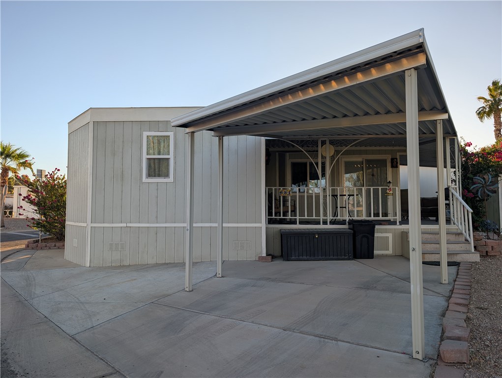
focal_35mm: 24
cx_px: 251
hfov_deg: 71.5
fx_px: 348
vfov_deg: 56.9
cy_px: 189
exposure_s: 1/498
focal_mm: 6.9
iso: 21
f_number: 1.68
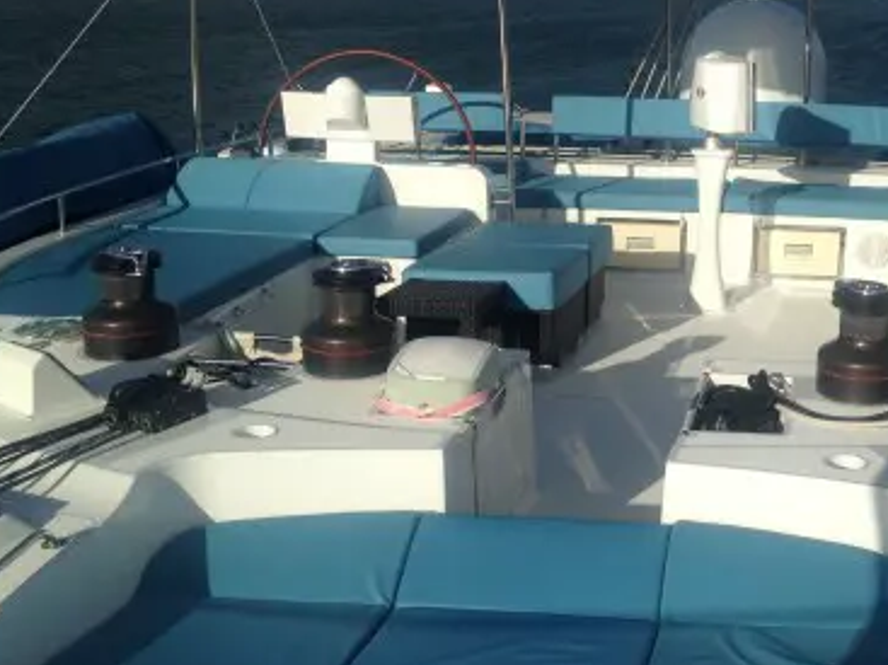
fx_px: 1564
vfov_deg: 24.0
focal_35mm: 61
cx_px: 719
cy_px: 276
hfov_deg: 30.9
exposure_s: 1/3460
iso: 50
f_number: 2.4
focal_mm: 4.28
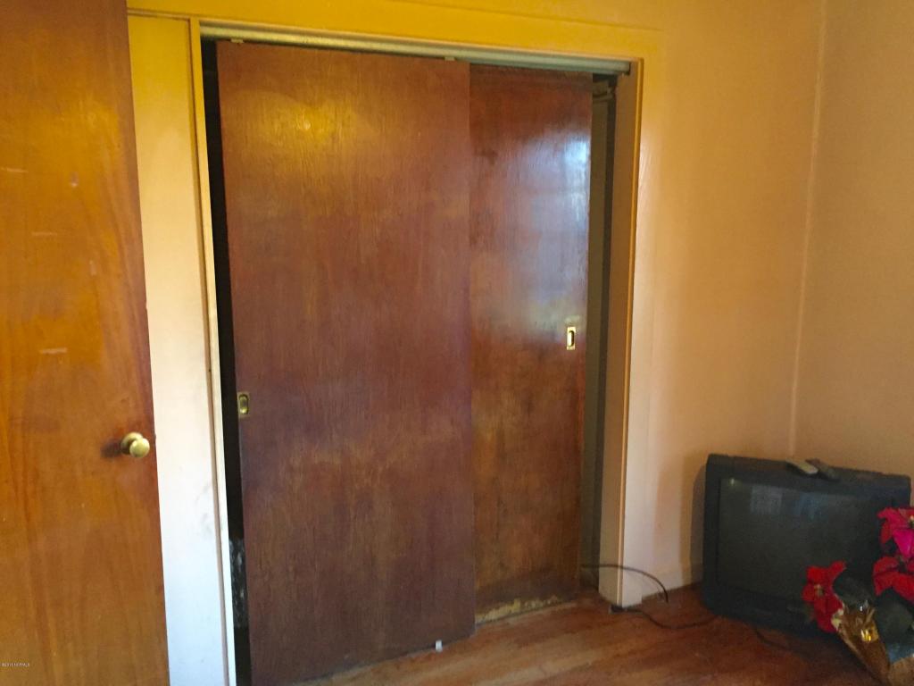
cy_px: 343
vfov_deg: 48.2
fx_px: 766
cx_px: 457
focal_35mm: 29
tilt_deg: -4.2
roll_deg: +0.0
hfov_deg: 61.7
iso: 250
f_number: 2.2
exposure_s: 1/20
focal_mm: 4.15
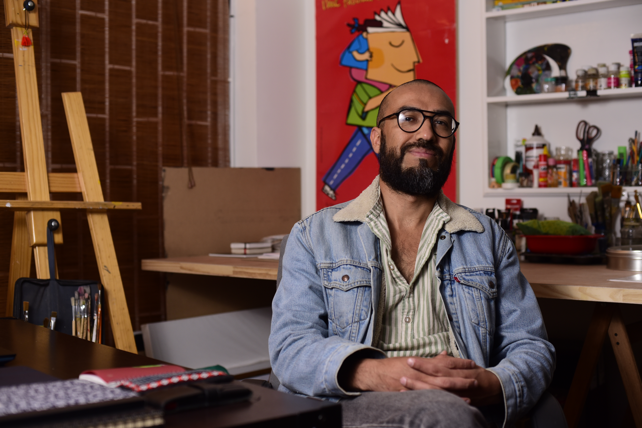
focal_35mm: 50
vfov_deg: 27.0
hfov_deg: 39.6
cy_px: 214
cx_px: 321
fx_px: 892
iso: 800
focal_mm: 50
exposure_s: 1/500
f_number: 4
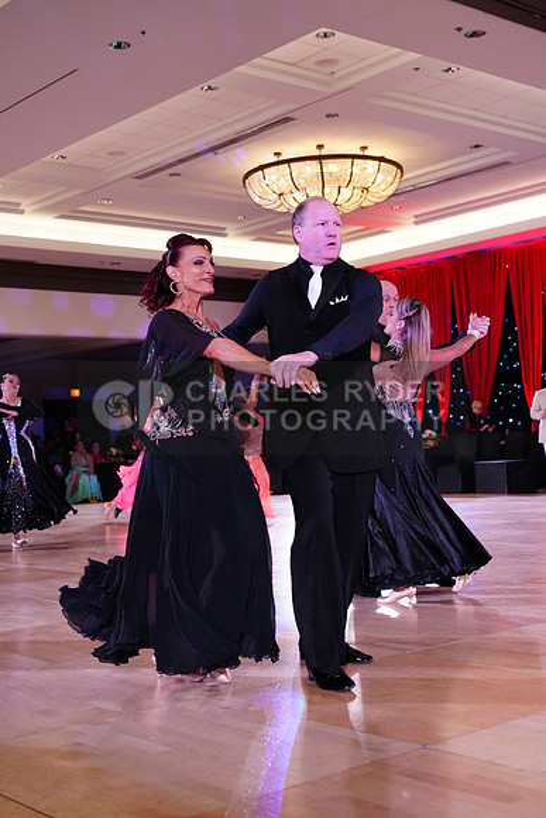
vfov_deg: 42.7
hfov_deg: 29.3
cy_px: 409
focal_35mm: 46
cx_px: 273
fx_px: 1046
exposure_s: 1/250
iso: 2500
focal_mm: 46
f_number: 4.5
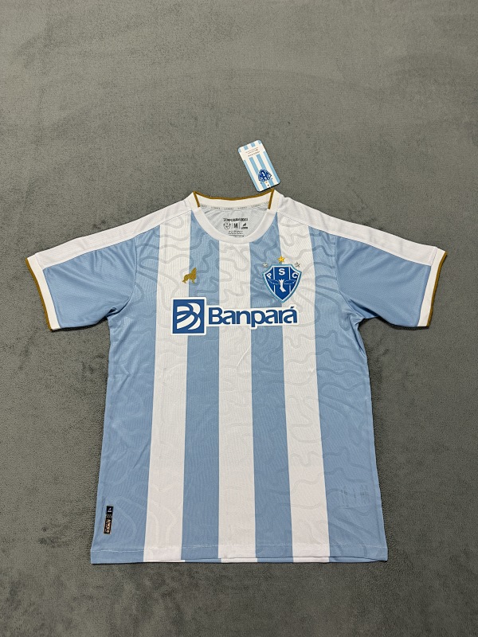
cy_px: 318
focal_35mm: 24
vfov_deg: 71.6
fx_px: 442
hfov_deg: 56.8
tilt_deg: -77.8
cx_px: 239
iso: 200
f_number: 1.78
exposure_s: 1/100
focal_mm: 6.76
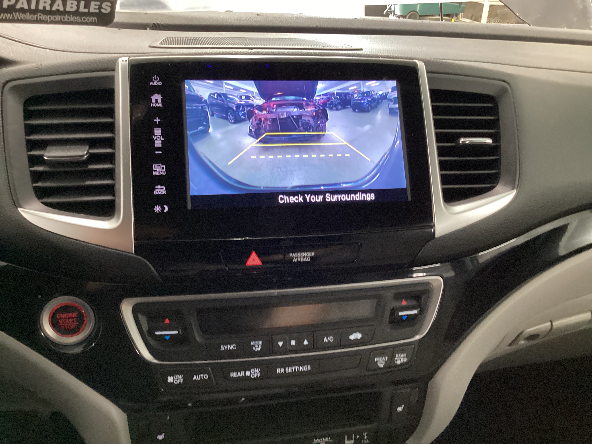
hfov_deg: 58.4
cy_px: 222
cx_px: 296
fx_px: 530
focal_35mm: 31
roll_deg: -2.5
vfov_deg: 45.4
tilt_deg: -29.8
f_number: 2.4
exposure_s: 1/33
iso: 400
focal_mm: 3.3
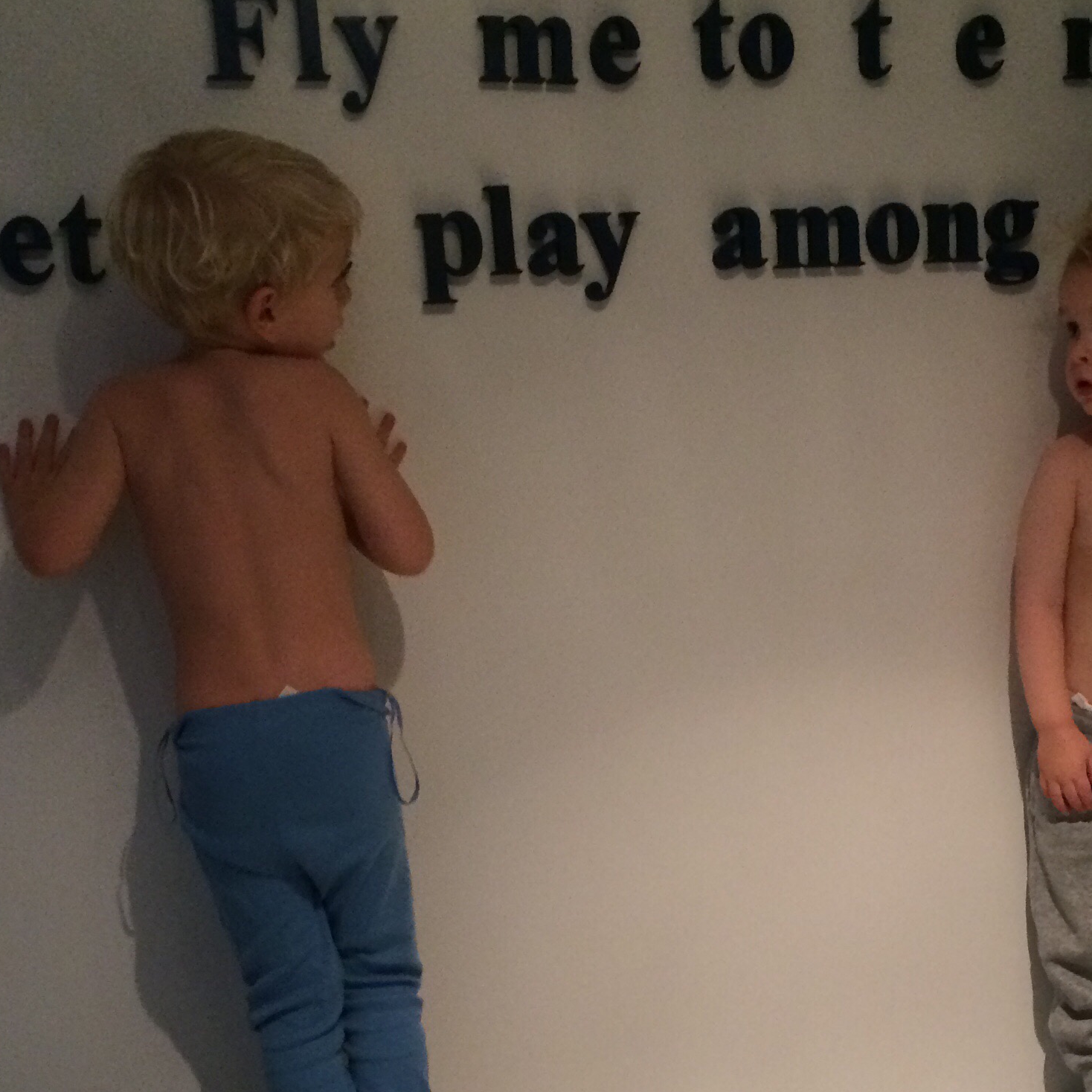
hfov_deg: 29.9
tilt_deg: -10.7
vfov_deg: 29.6
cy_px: 825
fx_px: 2034
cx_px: 683
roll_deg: +1.9
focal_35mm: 57
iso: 250
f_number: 2.2
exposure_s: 1/33
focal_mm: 4.15
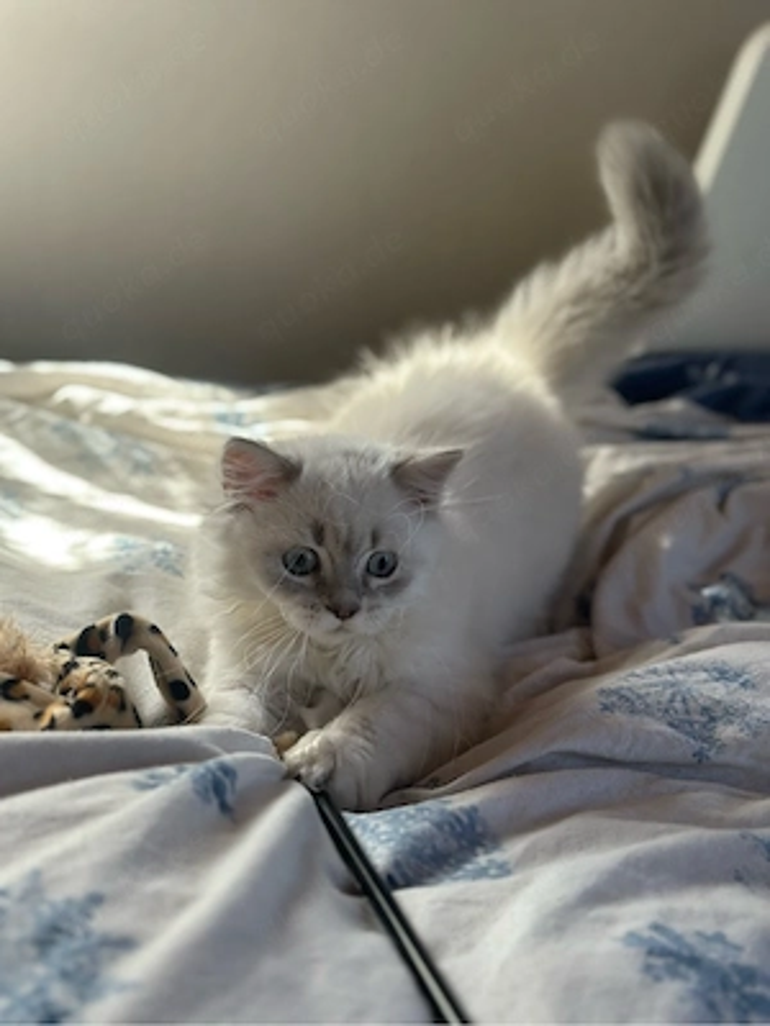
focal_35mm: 48
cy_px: 513
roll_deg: -8.0
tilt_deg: -15.0
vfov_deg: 39.7
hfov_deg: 30.3
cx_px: 385
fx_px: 1424
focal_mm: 6.86
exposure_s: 1/206
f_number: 1.78
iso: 80
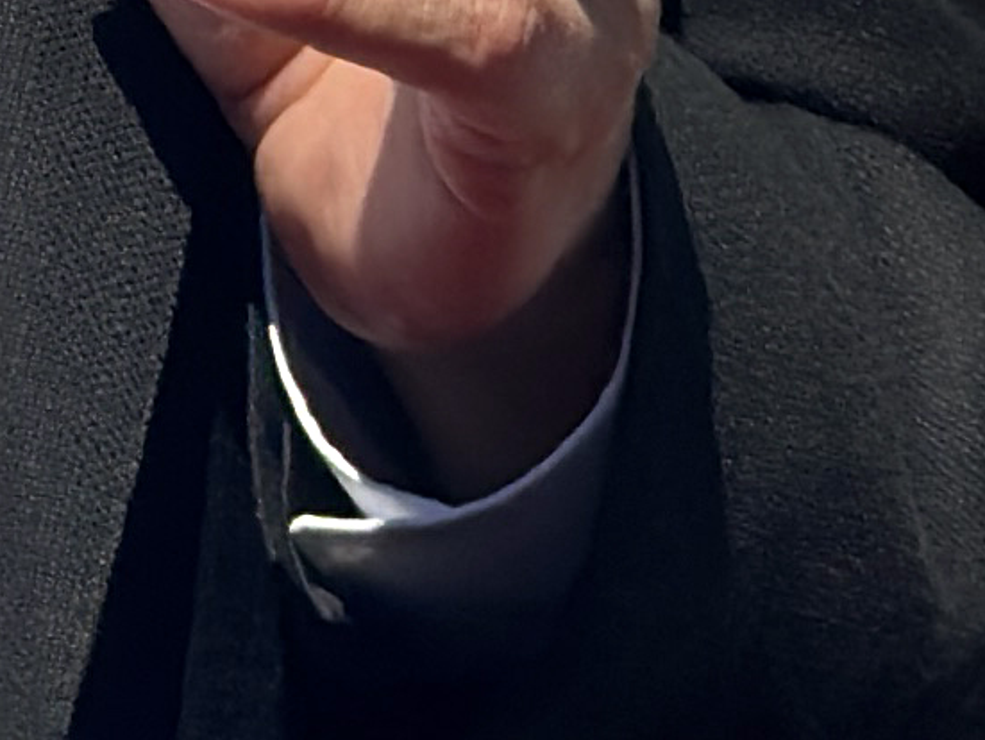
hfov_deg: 5.6
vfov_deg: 4.2
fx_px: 9994
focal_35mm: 351
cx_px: -608
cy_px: -976
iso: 100
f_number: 1.78
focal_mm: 6.86
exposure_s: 1/4785
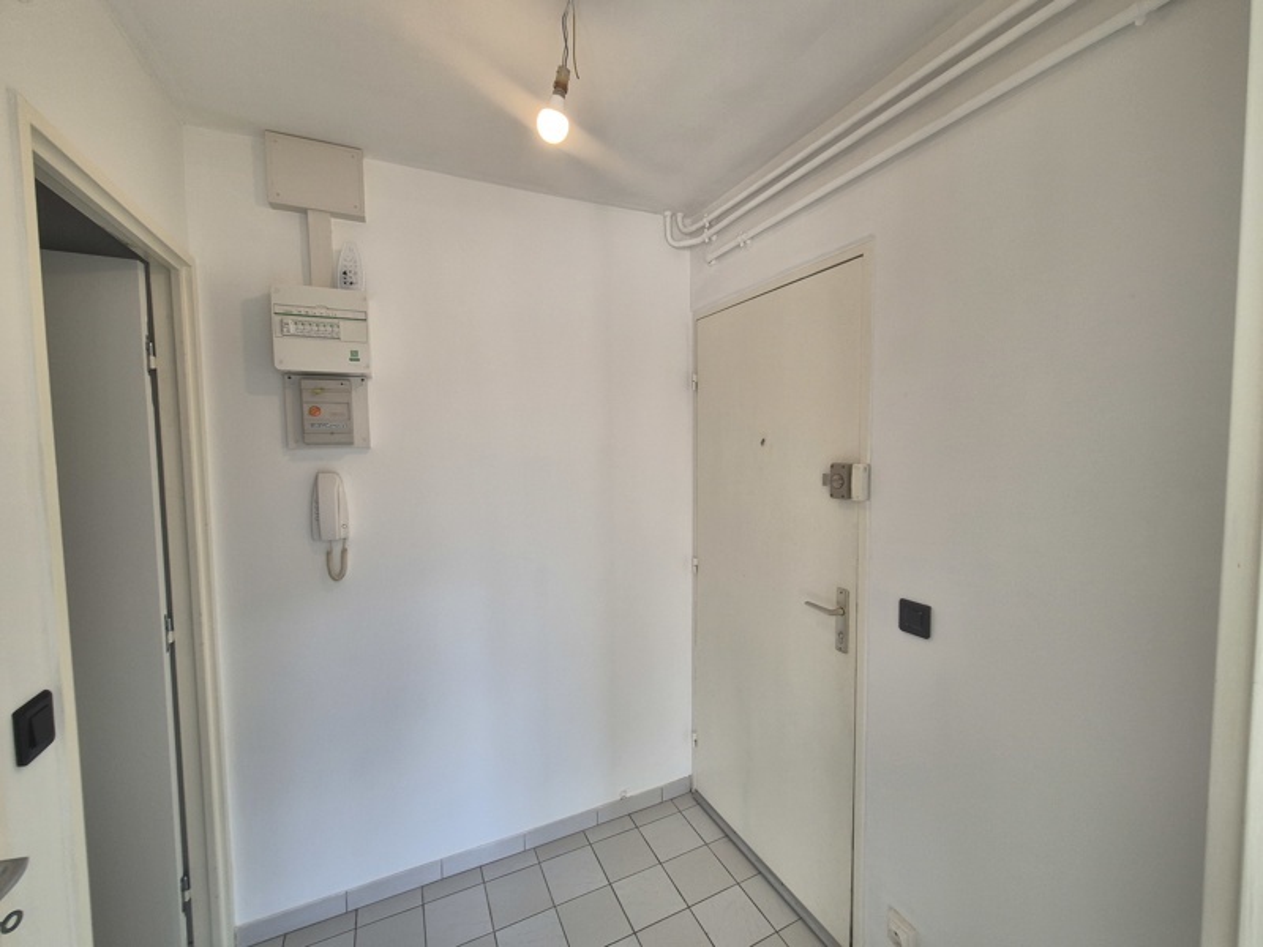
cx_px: 632
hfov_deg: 106.2
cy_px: 474
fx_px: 474
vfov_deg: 89.9
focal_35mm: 13
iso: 64
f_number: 2.2
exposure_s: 1/100
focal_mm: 2.2
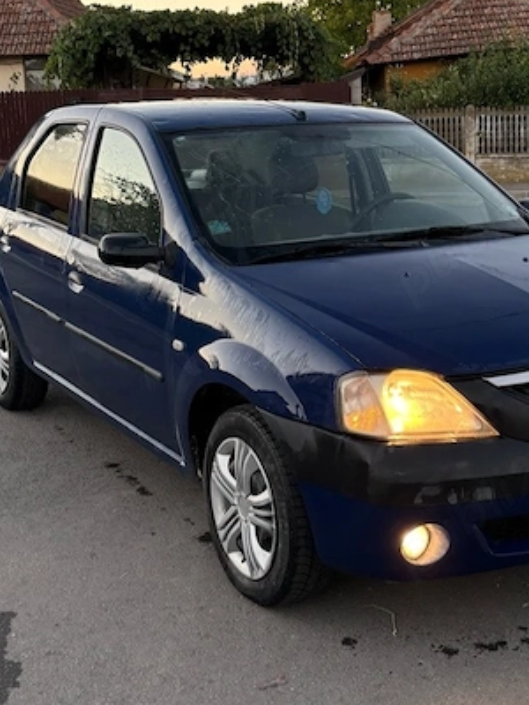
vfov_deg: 36.6
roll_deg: -0.4
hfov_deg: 28.0
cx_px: 307
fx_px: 1060
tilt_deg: -9.5
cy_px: 256
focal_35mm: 52
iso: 64
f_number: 1.6
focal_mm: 5.96
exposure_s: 1/122
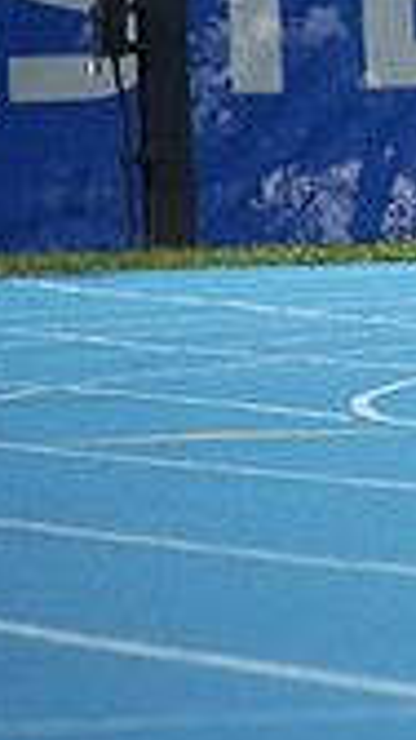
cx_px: 1257
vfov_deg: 1.5
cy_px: -42
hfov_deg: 0.8
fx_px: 28557
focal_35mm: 1457
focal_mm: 400
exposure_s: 1/1250
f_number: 5.6
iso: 320
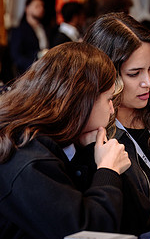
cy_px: 112
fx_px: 1304
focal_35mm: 200
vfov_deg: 10.5
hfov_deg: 6.6
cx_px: 154
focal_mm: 70
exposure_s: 1/250
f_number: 2.8
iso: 640
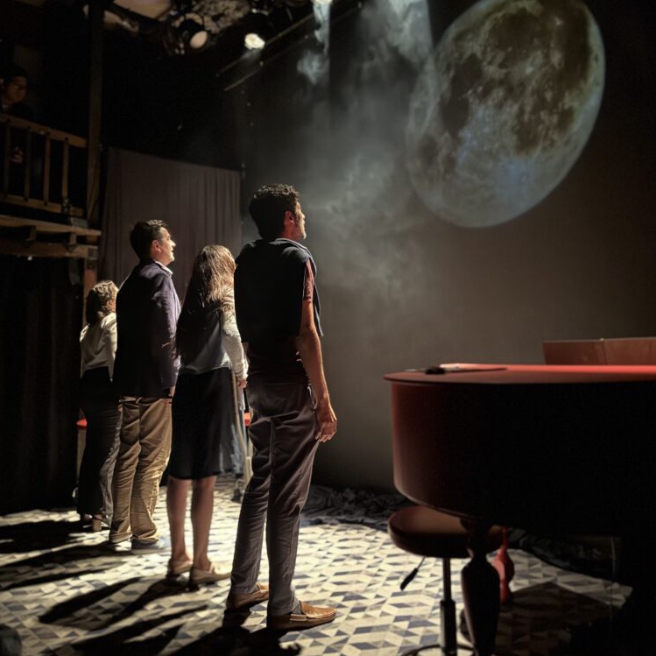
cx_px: 331
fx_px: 622
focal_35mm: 29
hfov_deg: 55.6
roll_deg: +1.8
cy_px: 281
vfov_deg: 55.4
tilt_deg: +5.0
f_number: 1.78
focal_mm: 6.76
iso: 2000
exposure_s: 1/20
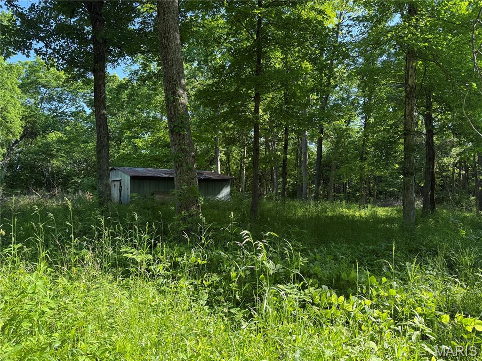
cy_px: 180
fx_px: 334
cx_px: 241
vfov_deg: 56.8
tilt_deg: +2.2
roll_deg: -0.2
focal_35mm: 24
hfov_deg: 71.6
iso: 80
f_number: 1.78
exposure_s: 1/453
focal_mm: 6.76
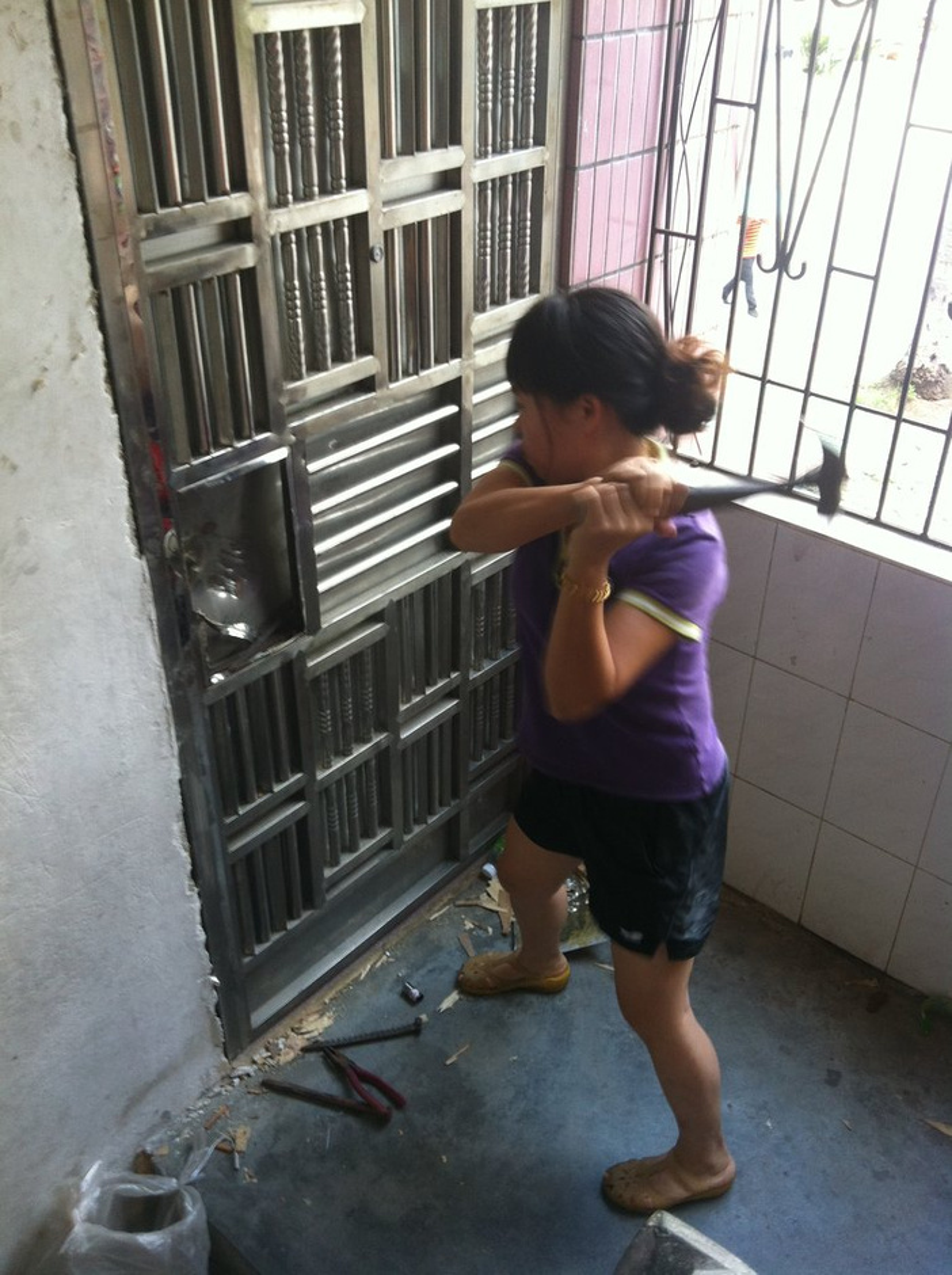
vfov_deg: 52.7
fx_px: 1287
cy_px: 638
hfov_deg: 40.6
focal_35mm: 35
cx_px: 476
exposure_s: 1/20
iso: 80
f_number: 2.8
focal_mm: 3.85
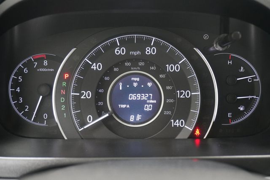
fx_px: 383
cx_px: 135
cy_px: 90
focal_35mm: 51
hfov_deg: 38.9
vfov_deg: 26.5
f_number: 5
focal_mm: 34
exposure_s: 1/60
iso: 4000
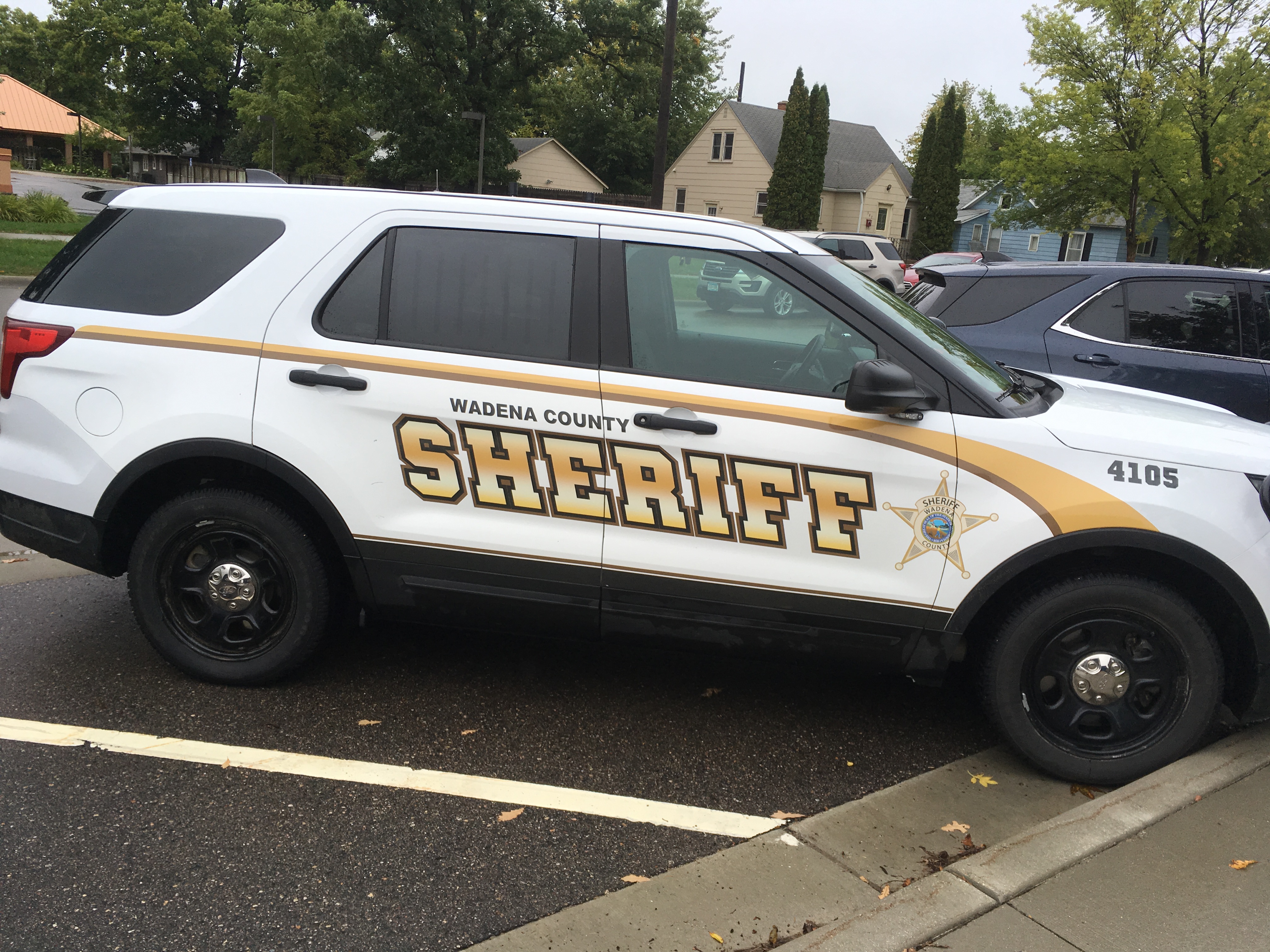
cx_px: 635
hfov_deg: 61.7
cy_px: 476
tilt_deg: -13.7
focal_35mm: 29
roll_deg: -4.7
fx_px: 1064
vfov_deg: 48.2
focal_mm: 4.15
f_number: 2.2
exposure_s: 1/237
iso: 25
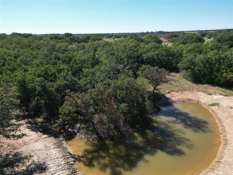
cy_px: 88
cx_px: 116
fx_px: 162
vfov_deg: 56.8
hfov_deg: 71.6
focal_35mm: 24
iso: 110
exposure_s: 1/2000
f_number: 1.7
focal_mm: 6.72
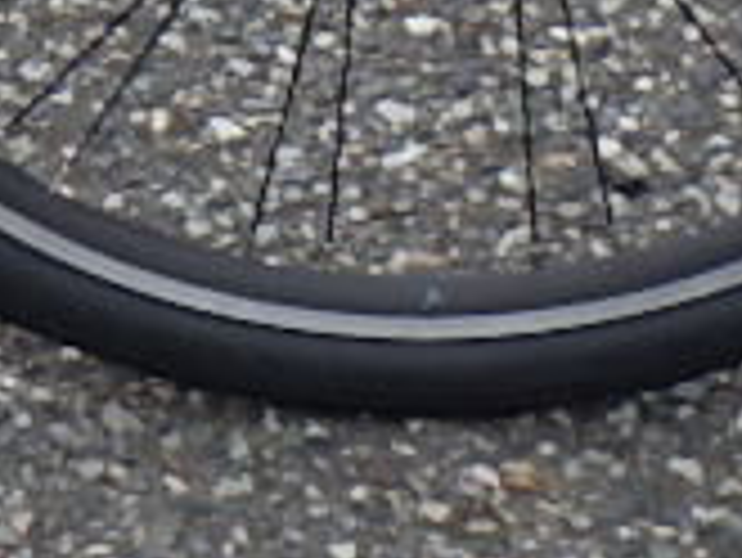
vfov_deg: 5.4
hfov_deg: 7.3
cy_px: -1022
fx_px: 5577
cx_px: -832
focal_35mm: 260
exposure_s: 1/160
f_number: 4.2
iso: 125
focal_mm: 7.5
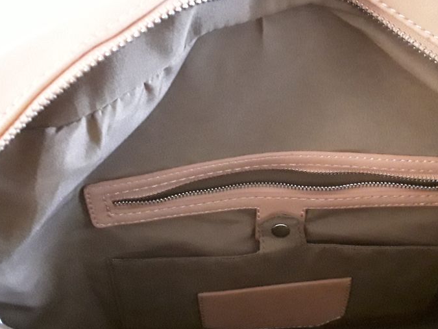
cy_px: 168
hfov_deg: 46.8
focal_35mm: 40
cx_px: 226
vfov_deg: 35.9
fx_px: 506
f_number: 1.9
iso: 1000
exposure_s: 1/17
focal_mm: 2.91
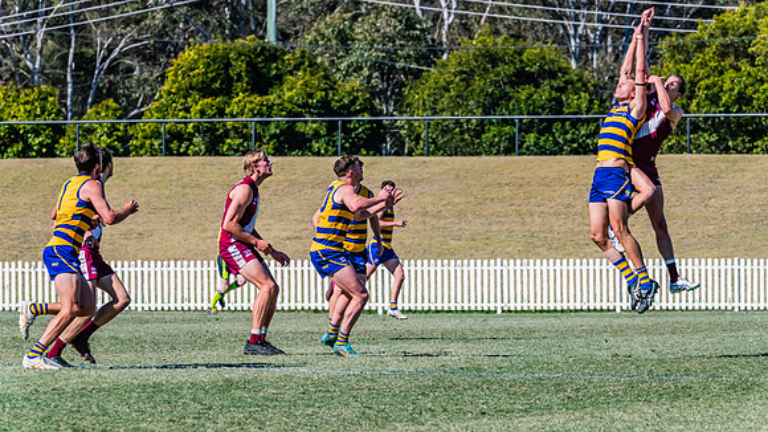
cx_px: 385
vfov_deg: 3.5
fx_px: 7119
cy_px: 251
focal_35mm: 350
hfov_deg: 6.2
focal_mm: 330
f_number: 13
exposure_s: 1/1600
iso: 800
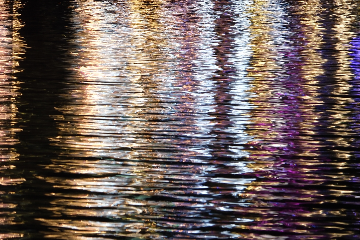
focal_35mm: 565
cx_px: 148
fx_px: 5650
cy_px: -12
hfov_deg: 3.6
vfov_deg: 2.4
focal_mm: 135
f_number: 5.6
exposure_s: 1/3
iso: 200
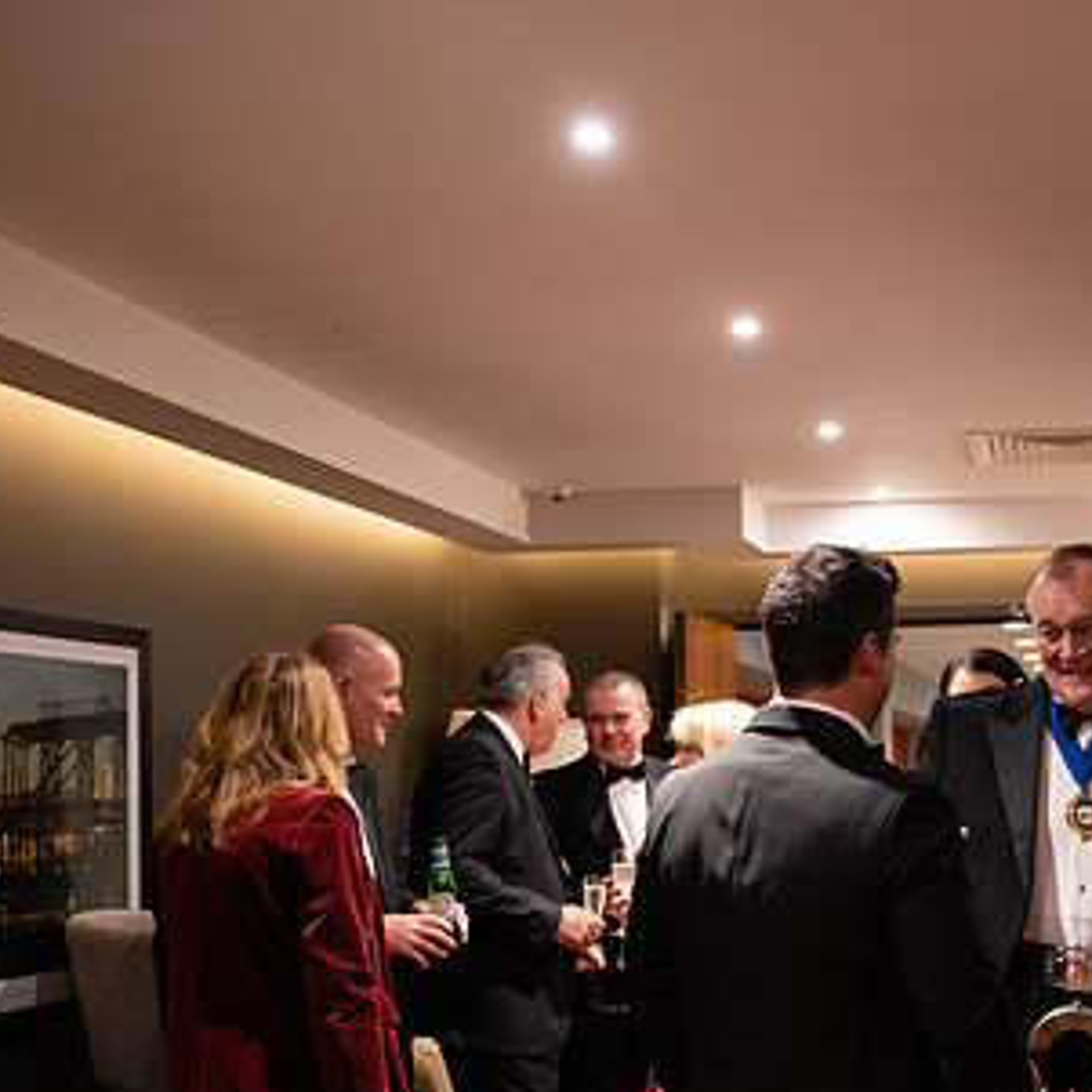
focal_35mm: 49
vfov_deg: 34.5
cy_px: 687
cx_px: 914
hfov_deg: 33.4
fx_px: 1749
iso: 1250
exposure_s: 1/60
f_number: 2.8
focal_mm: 28
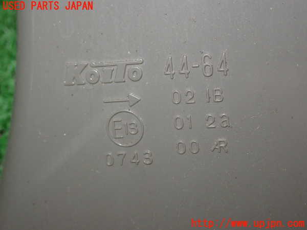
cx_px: 154
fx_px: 594
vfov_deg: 21.9
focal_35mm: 67
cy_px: 115
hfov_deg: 29.0
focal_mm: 11.88
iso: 640
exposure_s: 1/60
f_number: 3.8
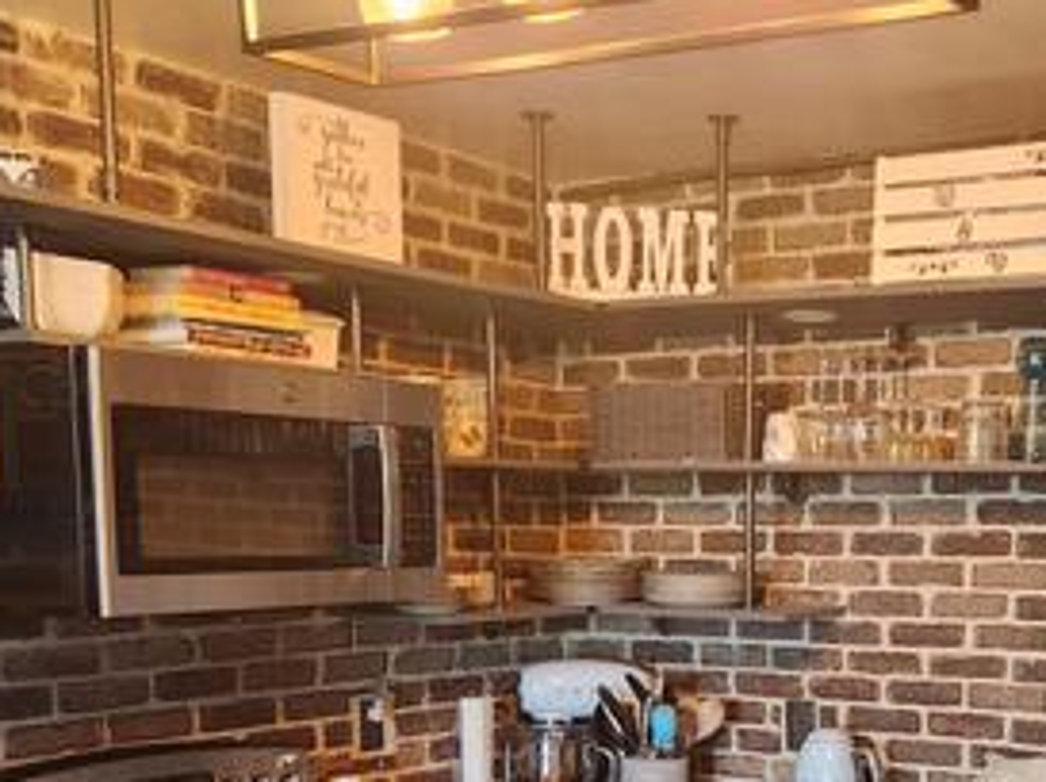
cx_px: 824
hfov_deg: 34.6
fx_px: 1630
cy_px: 759
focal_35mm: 54
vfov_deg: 25.8
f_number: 1.8
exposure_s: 1/120
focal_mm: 5.4
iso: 400
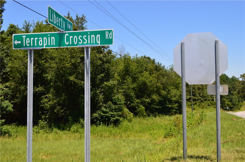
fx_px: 245
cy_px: 81
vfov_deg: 36.8
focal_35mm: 36
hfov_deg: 53.2
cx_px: 122
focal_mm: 24
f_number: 11
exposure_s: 1/400
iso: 400
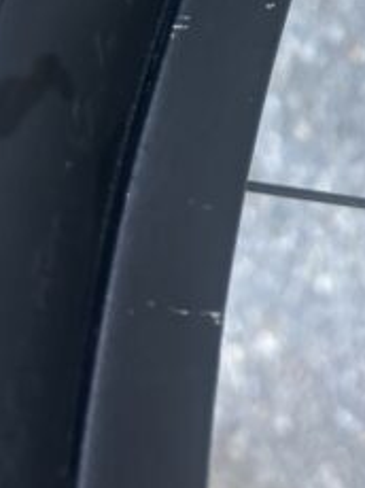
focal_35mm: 58
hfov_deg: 24.4
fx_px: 817
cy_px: -11
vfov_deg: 30.7
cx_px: 337
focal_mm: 5.7
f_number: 1.5
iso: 250
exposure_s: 1/60
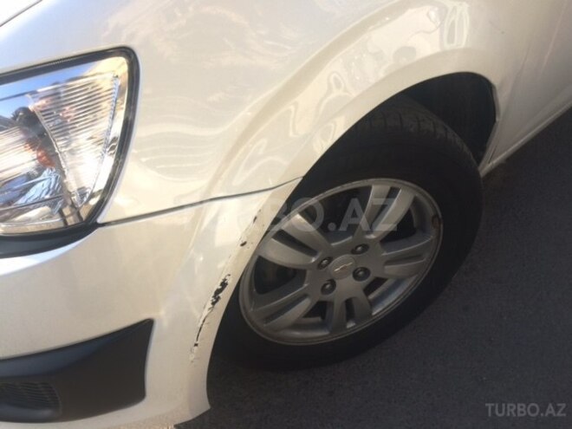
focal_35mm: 29
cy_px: 214
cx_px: 286
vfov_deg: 48.2
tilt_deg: -43.0
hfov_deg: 61.7
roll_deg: +2.8
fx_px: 479
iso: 32
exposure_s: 1/100
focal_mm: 4.15
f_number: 2.2
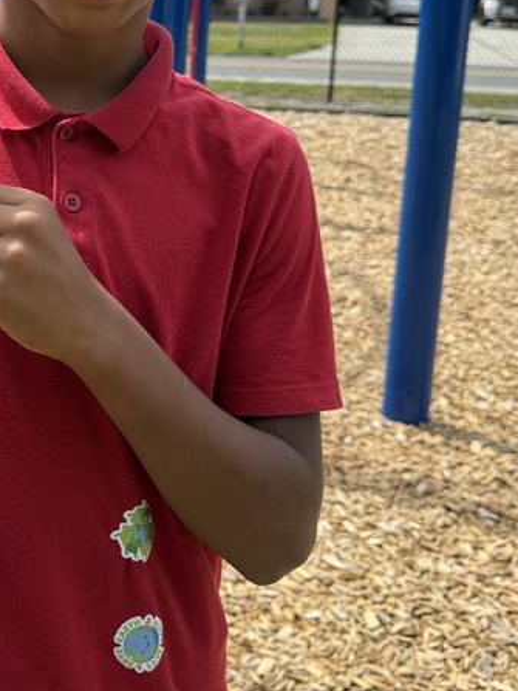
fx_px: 1098
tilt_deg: -11.1
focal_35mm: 55
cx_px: -26
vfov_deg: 34.6
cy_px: 226
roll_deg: -1.4
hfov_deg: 25.0
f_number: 1.78
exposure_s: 1/3145
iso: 100
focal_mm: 6.76
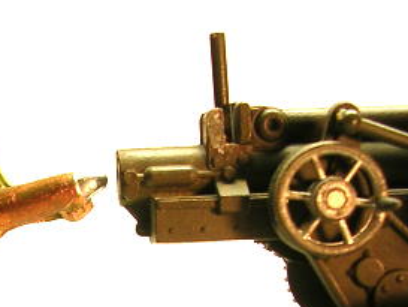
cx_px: -22
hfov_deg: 19.3
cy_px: 364
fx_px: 1156
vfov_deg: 14.6
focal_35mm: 98
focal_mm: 5.8
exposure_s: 1/160
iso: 100
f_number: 2.8
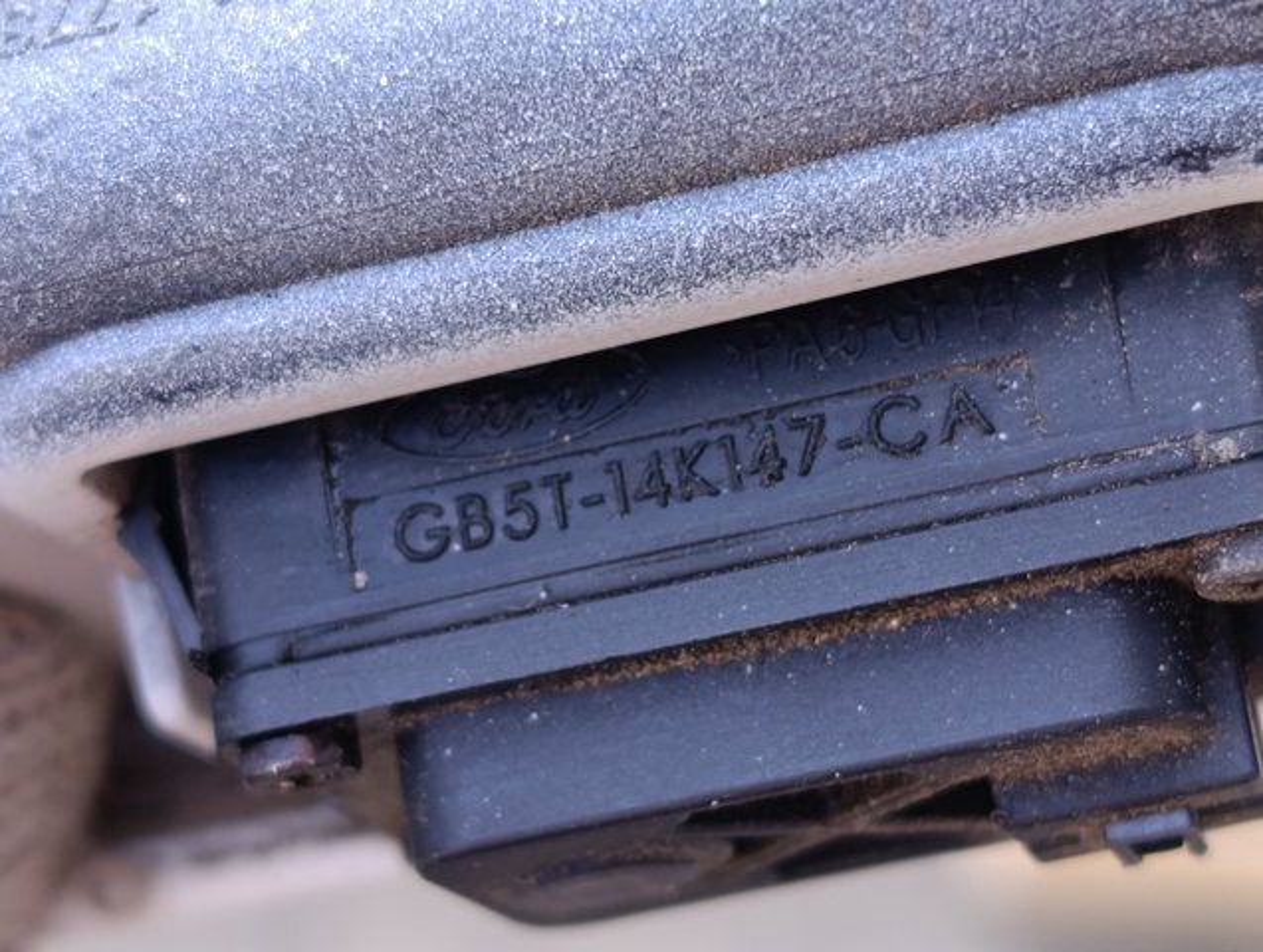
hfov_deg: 21.3
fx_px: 3362
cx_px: 632
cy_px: 476
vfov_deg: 16.1
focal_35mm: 92
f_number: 1.7
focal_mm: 6.11
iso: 320
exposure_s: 1/99.9
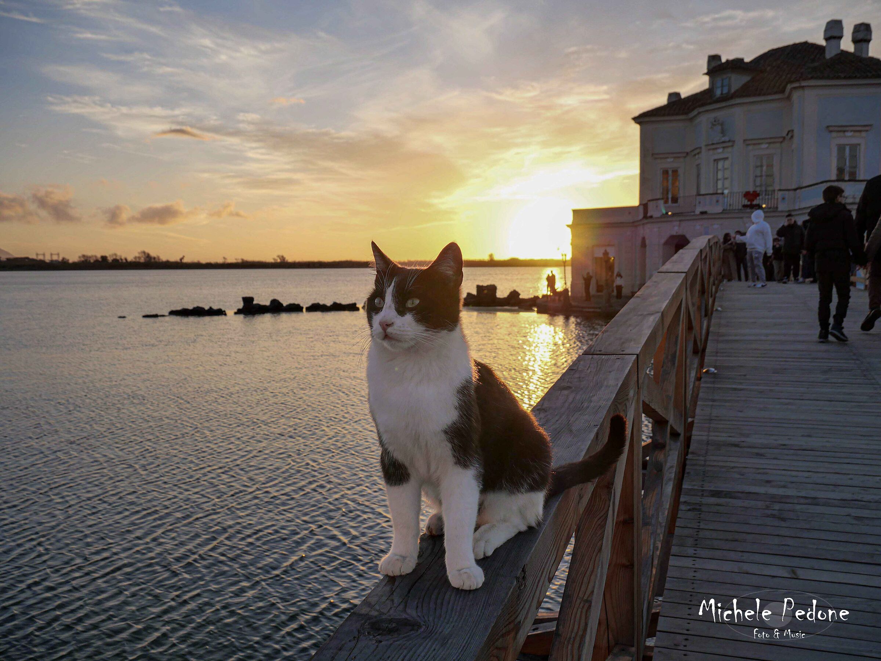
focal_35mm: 34
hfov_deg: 54.0
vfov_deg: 41.8
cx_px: 440
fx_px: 865
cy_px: 330
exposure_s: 1/250
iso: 200
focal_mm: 17
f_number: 6.3
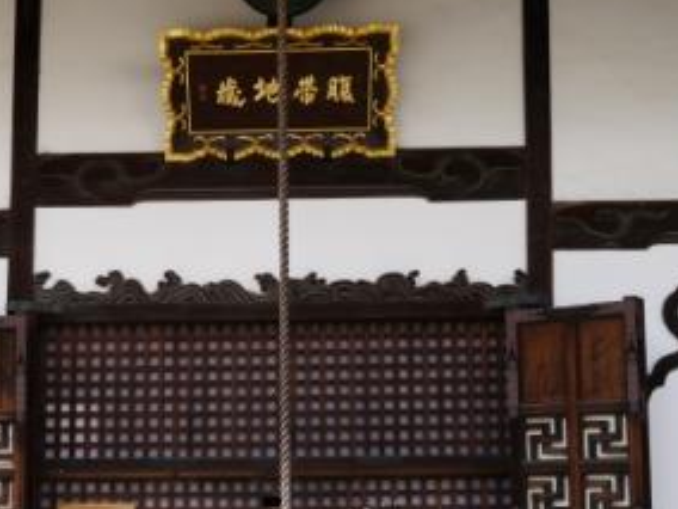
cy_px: 380
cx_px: 251
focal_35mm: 63
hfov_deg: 30.6
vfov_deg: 23.1
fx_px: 1234
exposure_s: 1/160
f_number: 5.6
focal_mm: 20
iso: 160
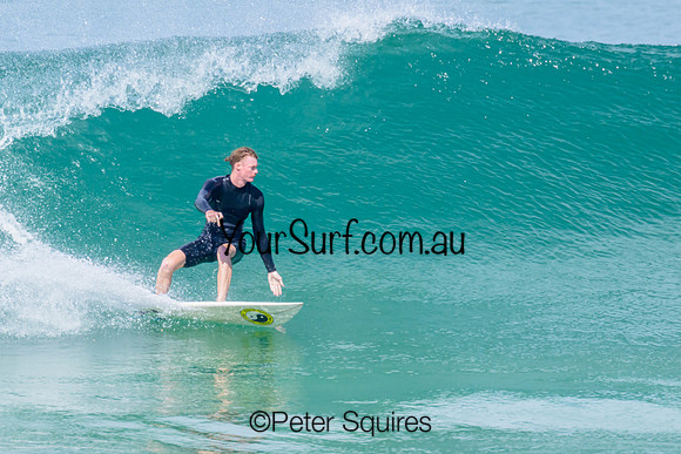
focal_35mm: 1095
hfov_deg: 1.9
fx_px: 20709
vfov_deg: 1.3
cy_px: 248
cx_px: 317
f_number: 11
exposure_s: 1/2000
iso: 1000
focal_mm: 800
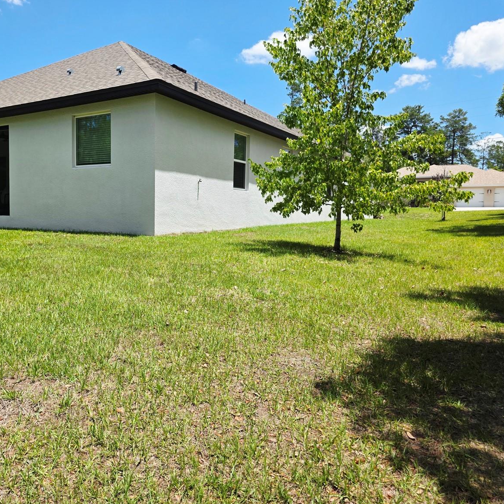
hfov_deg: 56.5
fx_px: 461
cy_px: 245
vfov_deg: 57.3
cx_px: 183
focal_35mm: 28
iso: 80
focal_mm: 6.3
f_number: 1.7
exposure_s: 1/10000
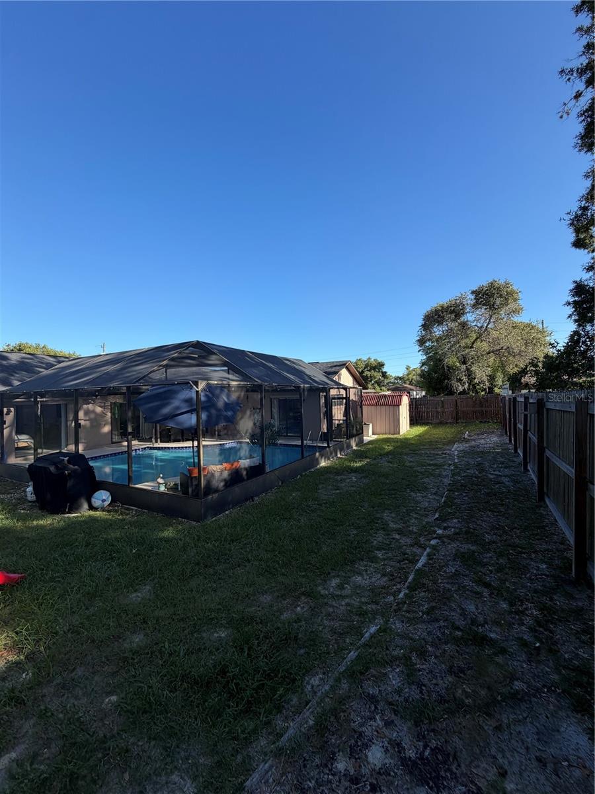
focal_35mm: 14
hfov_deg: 85.7
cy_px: 397
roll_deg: +2.4
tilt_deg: +0.8
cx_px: 298
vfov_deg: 102.1
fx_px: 321
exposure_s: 1/770
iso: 40
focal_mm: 2.22
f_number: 2.2
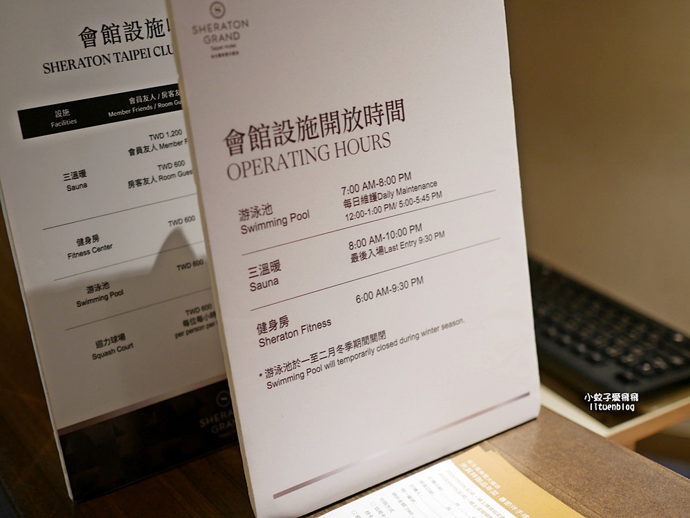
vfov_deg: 29.1
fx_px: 997
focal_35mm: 50
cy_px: 259
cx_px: 345
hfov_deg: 38.2
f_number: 1.8
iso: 250
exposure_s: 1/60
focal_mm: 25
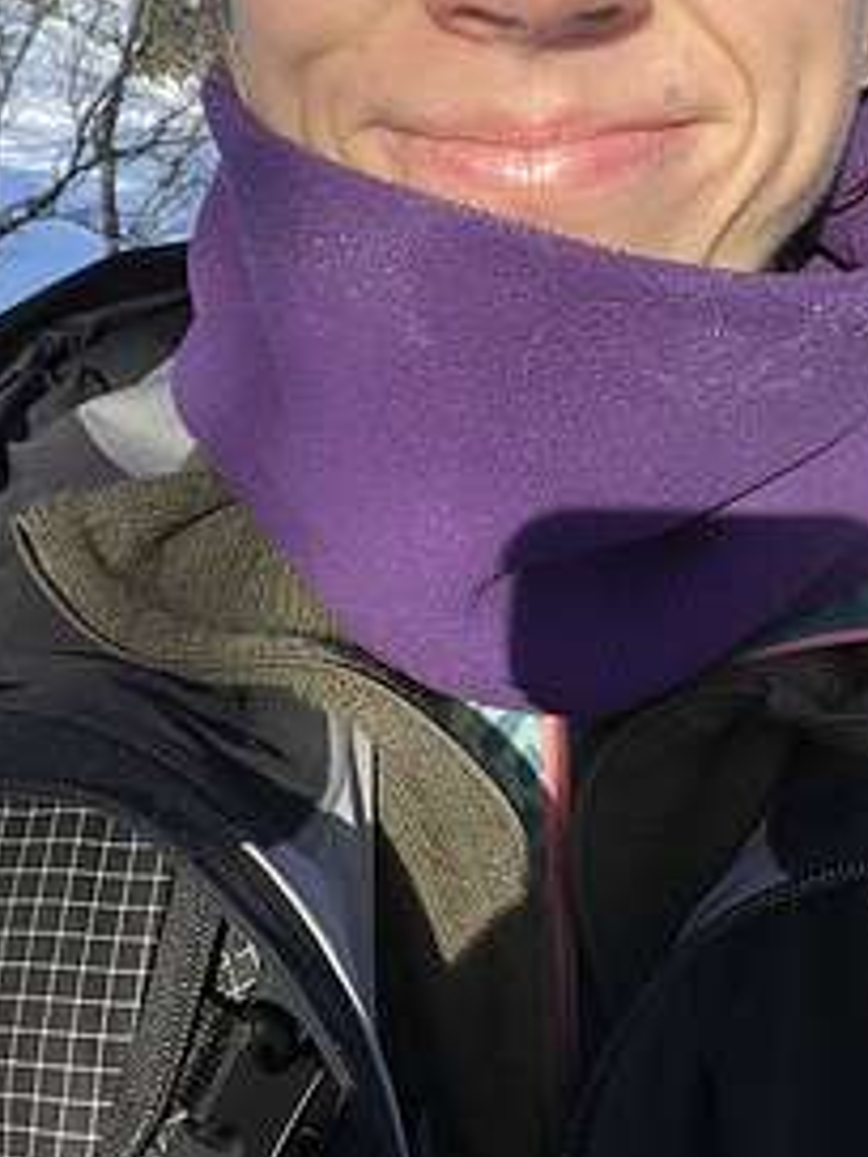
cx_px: 477
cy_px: 438
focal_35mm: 53
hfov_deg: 27.5
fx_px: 1772
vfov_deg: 36.0
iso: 32
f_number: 2.2
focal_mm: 2.71
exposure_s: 1/1018
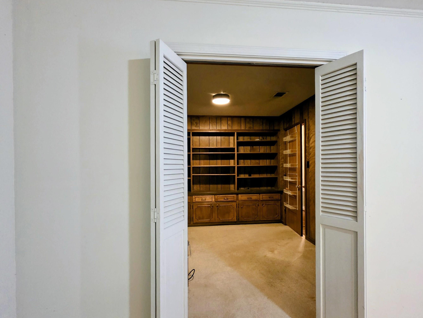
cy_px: 167
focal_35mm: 15
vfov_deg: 81.7
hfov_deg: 98.2
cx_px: 215
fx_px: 183
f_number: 1.9
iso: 640
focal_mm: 2.2
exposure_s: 1/60
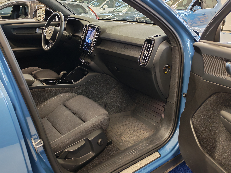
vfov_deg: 44.2
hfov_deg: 56.8
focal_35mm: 32
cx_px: 116
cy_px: 86
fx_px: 214
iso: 800
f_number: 1.9
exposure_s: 1/50
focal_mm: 6.12
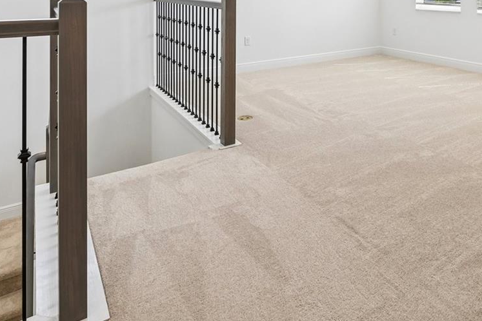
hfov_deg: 60.0
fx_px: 402
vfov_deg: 37.8
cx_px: 332
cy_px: -15
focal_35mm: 30
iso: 400
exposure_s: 1/200
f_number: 8
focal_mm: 14
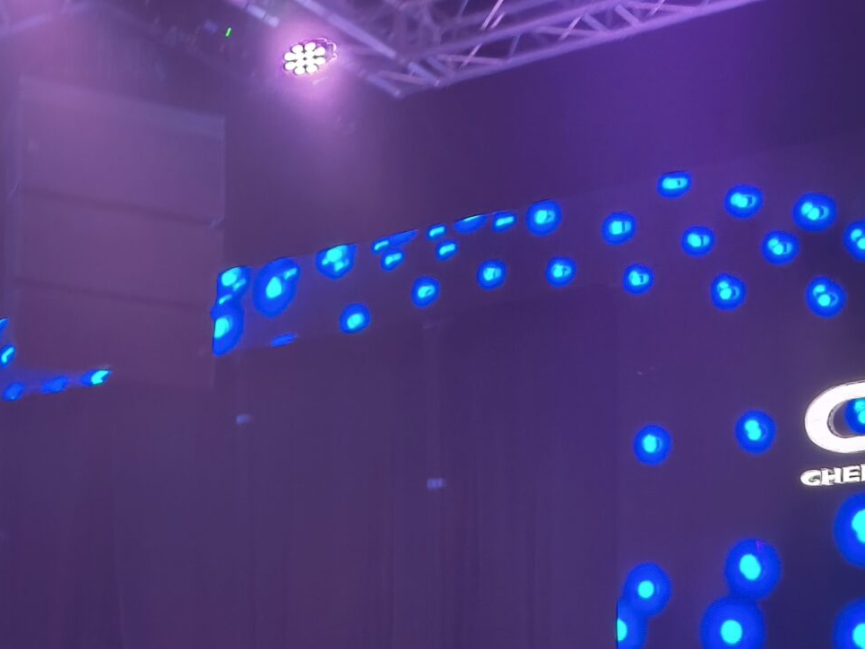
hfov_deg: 30.5
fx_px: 1524
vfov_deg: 22.3
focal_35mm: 61
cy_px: 760
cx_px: 756
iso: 640
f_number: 1.7
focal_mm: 5.35
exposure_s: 1/33.3
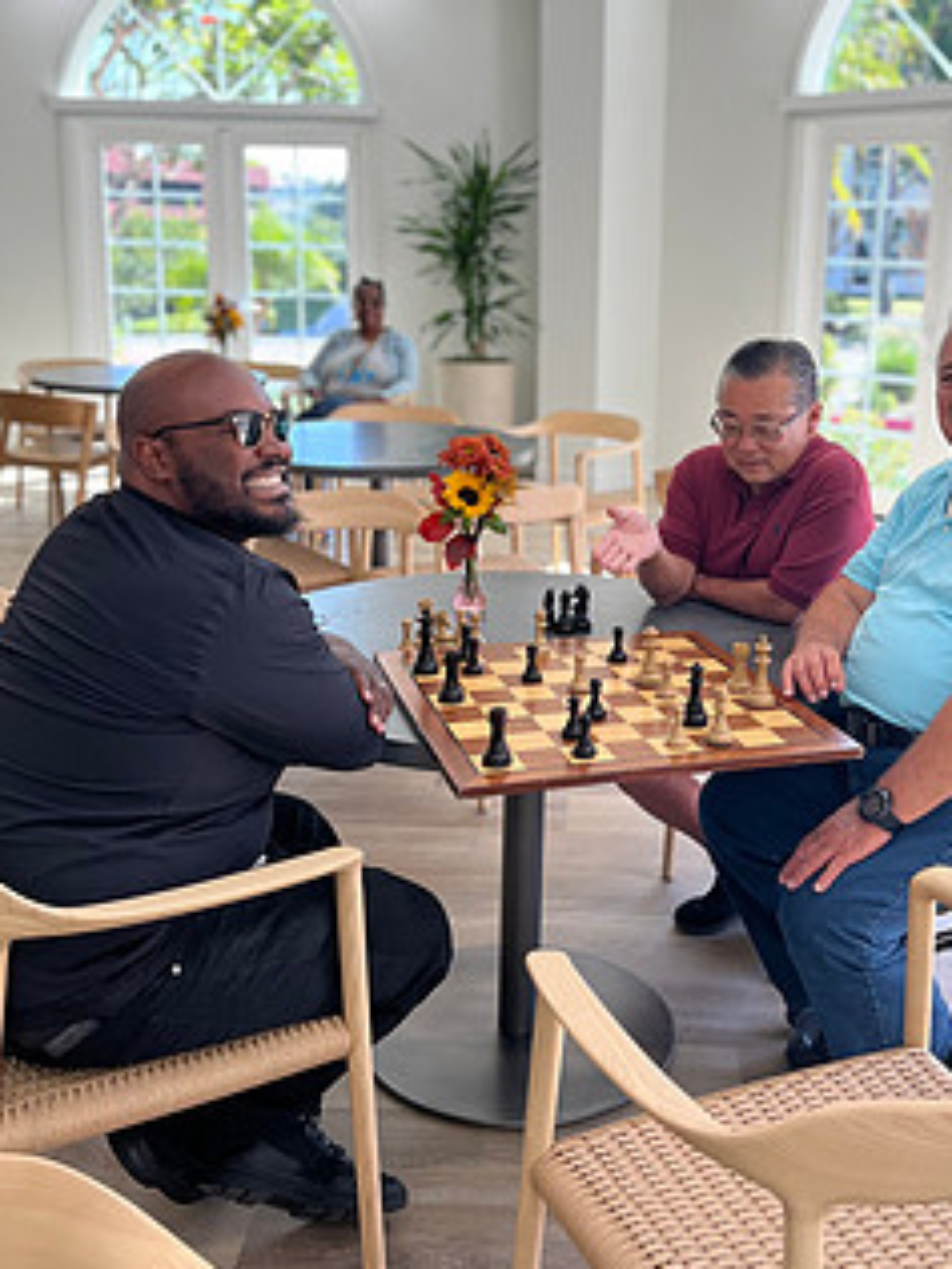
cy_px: 518
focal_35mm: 37
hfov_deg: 38.5
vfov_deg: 49.9
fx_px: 1357
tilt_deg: -10.6
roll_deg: -0.8
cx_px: 572
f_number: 1.5
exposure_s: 1/250
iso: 40
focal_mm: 5.7
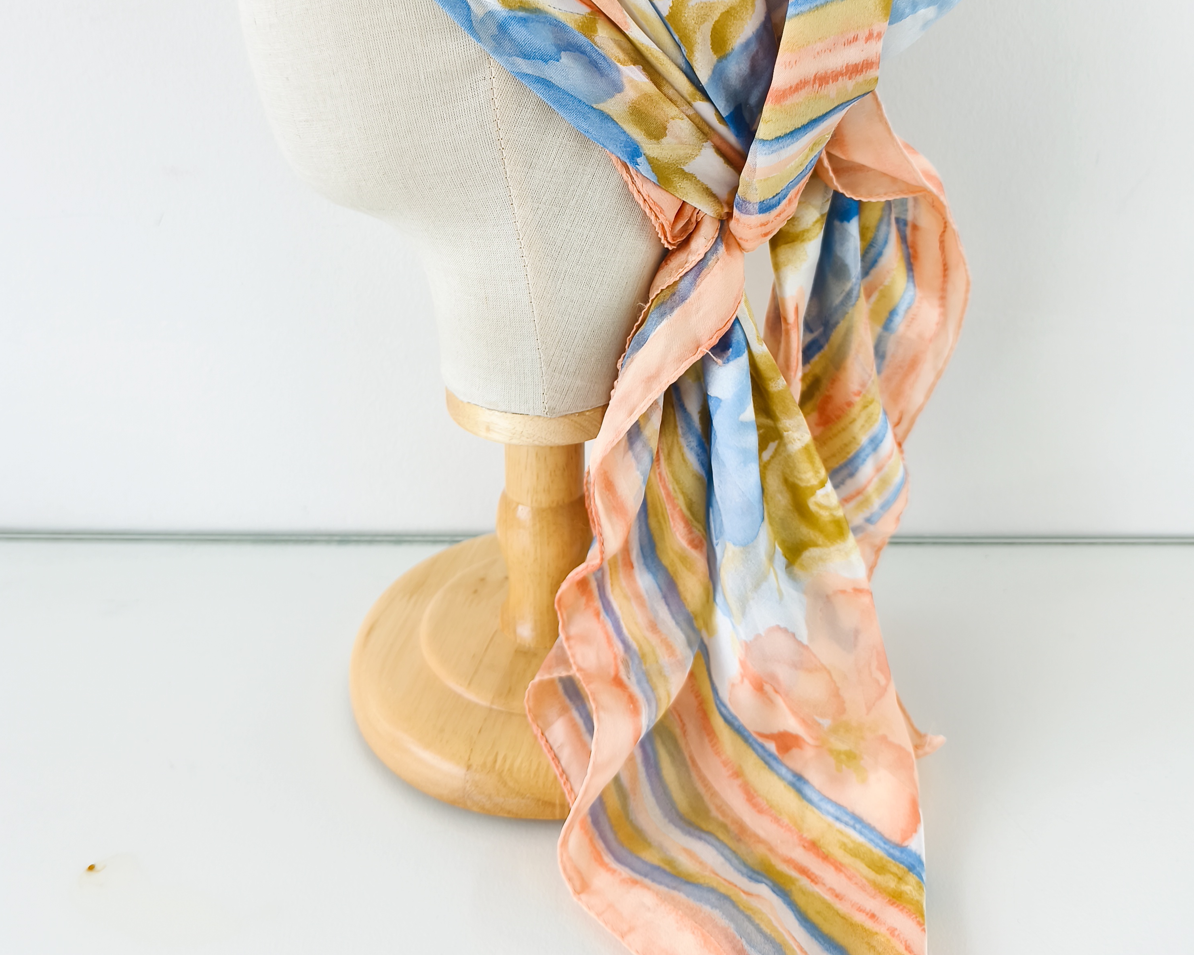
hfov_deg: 57.2
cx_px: 584
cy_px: 271
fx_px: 1095
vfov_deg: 45.9
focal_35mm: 31
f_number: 1.65
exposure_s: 1/30
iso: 50
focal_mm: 6.14
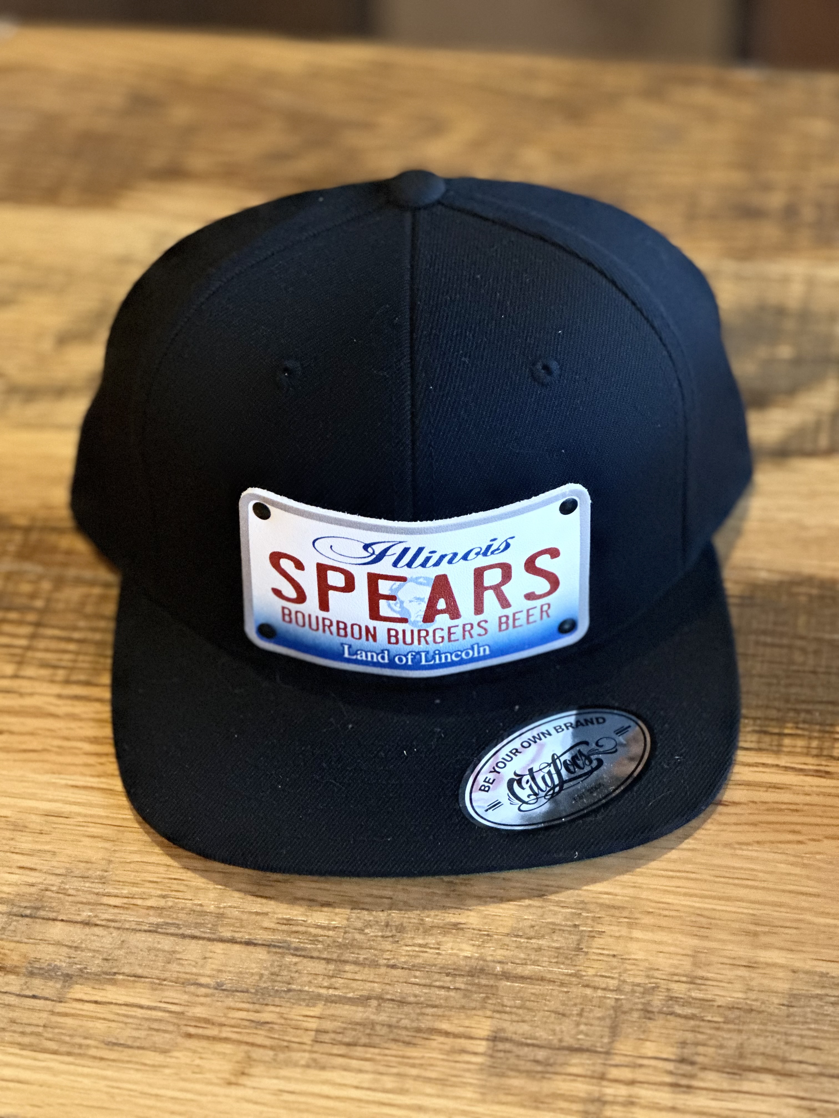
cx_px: 420
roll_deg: +1.6
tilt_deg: -40.6
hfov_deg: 19.1
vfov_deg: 25.3
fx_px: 2488
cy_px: 559
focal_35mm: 77
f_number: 2.8
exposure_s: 1/15
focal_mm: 9
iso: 1000
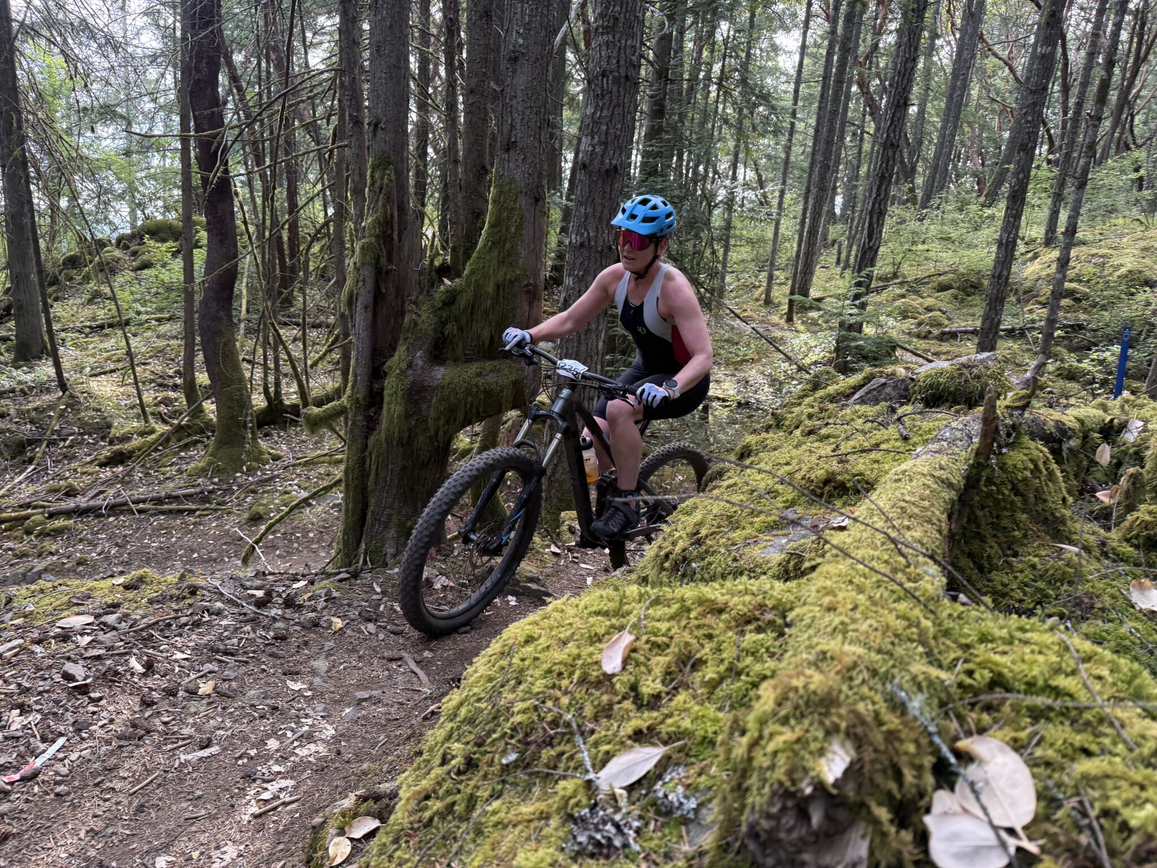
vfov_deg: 56.8
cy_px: 434
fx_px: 802
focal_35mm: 24
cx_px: 578
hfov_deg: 71.6
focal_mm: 6.76
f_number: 1.78
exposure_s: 1/144
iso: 160
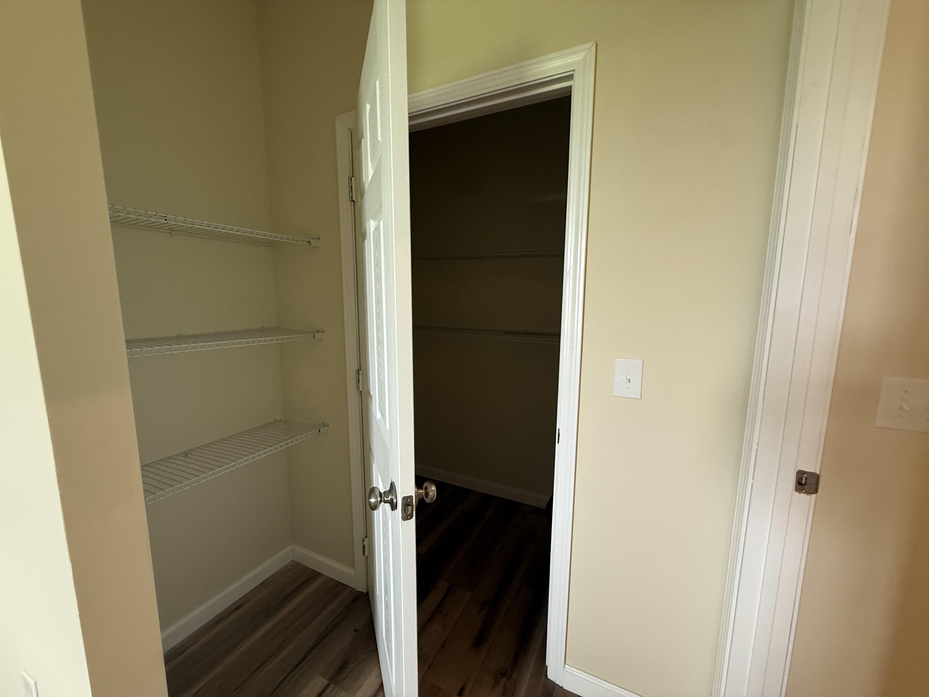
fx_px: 376
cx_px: 464
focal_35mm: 14
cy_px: 348
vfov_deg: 85.7
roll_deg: -0.9
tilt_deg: -8.2
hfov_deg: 102.1
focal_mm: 2.22
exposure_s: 1/120
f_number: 2.2
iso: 320
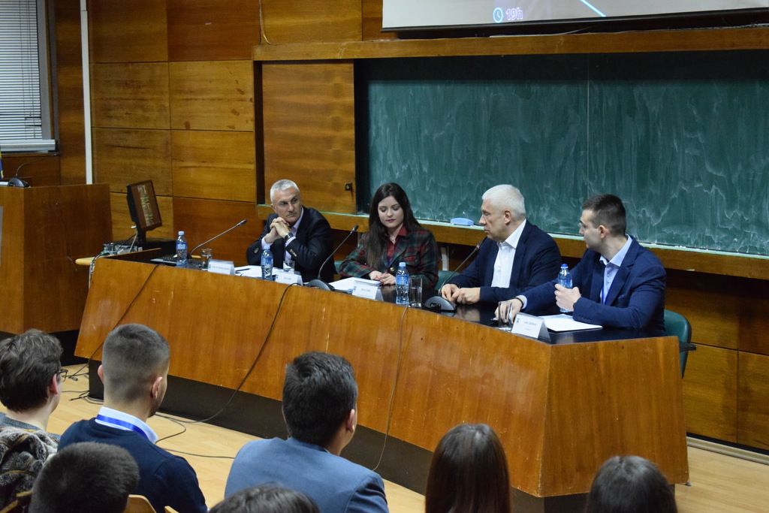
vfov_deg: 18.9
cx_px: 384
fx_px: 1538
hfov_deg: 28.1
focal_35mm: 72
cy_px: 256
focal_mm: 48
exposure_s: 1/60
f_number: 5.3
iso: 6400
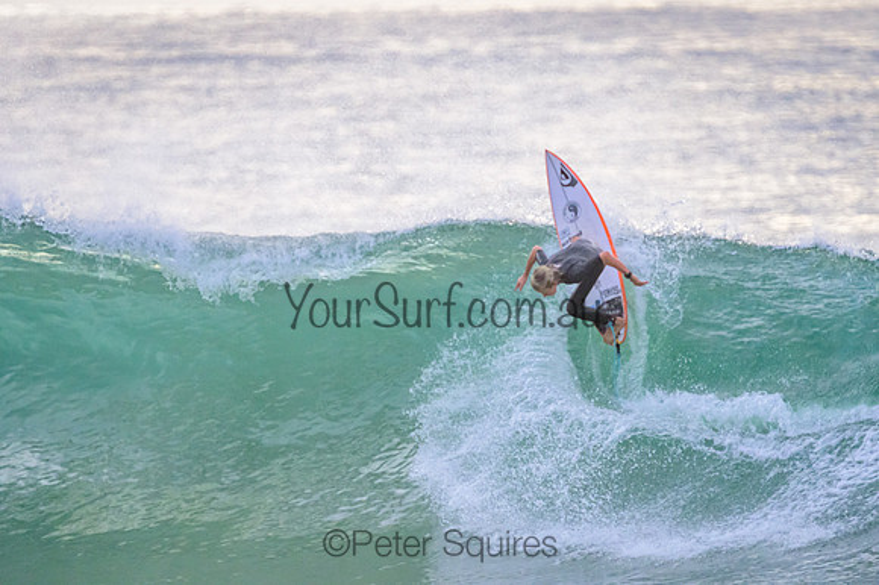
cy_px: 292
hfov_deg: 3.4
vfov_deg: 2.3
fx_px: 14641
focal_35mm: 600
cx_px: 440
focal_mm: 400
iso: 1250
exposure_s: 1/2500
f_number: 5.6
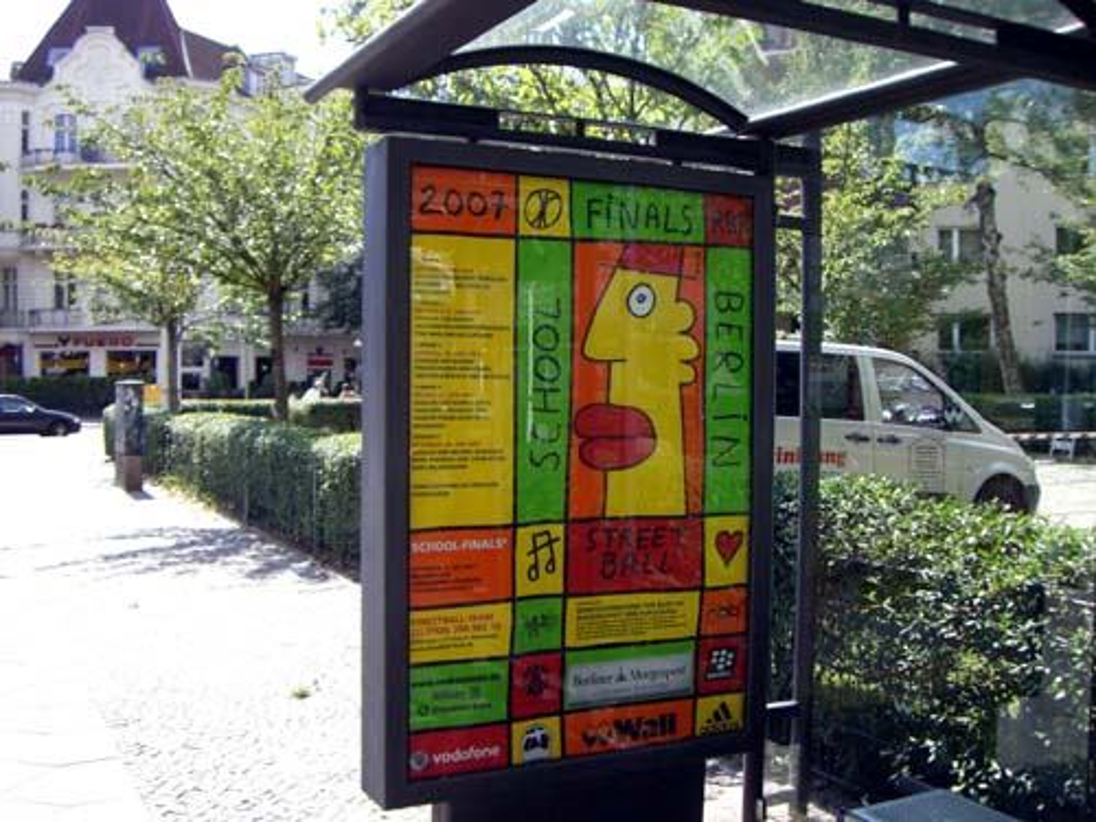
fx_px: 1203
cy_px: 411
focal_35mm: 38
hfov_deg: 49.0
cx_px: 548
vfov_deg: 37.7
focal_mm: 6.2
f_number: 2.7
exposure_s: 1/400
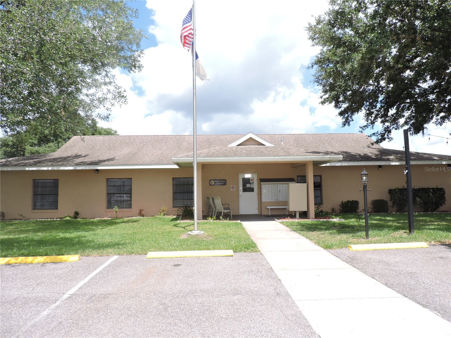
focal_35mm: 24
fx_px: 313
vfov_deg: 56.8
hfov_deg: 71.6
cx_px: 226
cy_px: 169
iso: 110
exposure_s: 1/800
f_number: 3
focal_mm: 4.3
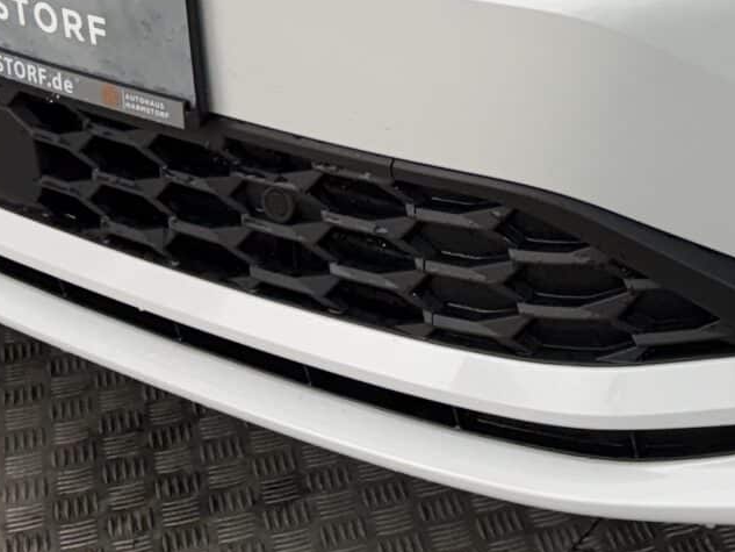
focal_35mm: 97
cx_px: 785
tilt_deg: -14.4
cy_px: -288
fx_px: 2060
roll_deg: +0.6
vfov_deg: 14.2
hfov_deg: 19.5
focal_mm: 6.76
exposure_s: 1/100
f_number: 1.78
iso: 125
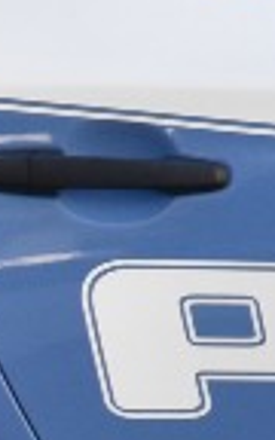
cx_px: 1592
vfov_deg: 9.0
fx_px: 2758
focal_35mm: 230
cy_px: -128
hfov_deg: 4.5
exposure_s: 1/400
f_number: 10
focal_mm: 18
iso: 1250
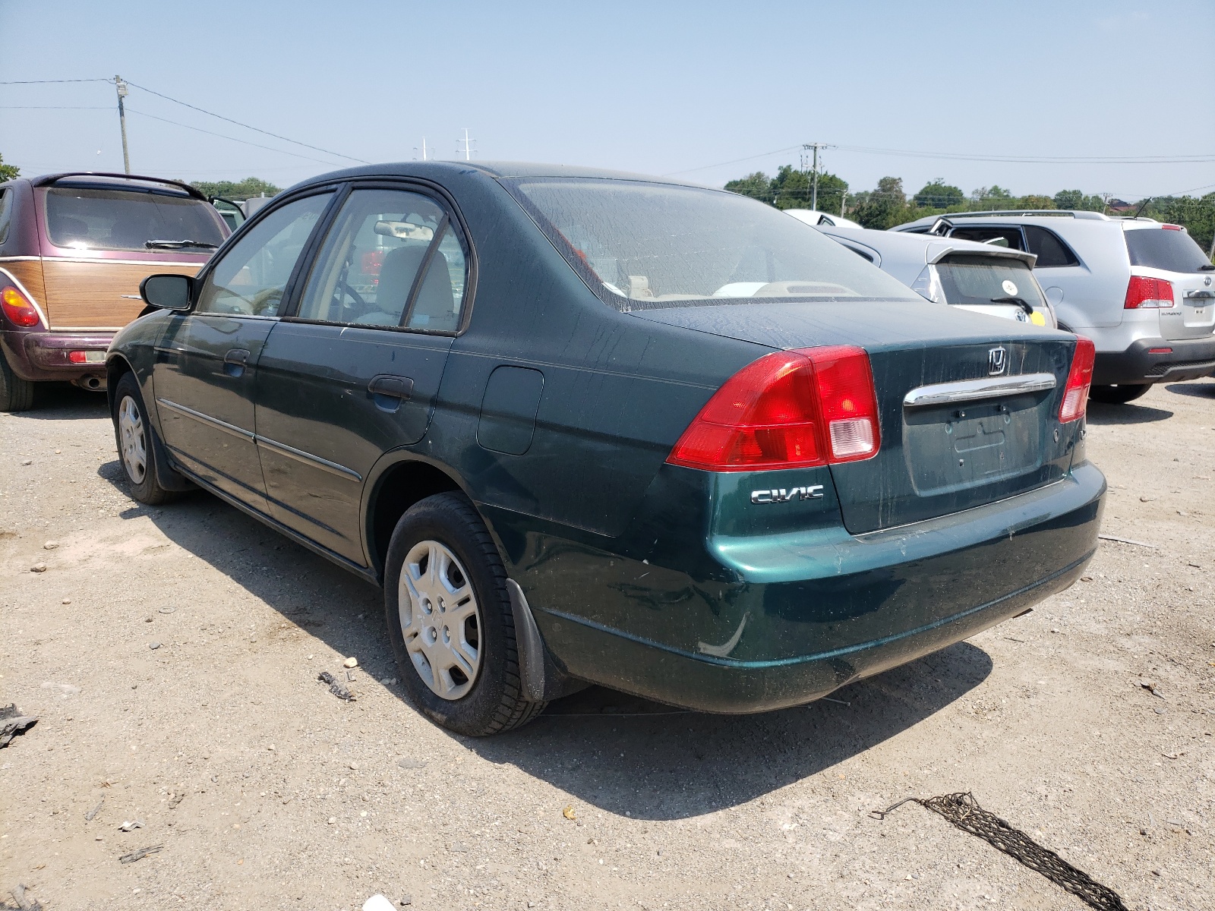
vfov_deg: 53.1
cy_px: 456
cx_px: 608
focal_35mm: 26
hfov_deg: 67.3
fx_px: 913
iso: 50
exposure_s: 1/2000
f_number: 1.5
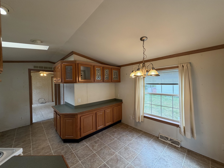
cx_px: 112
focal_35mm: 14
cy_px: 84
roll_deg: +1.2
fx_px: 91
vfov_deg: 85.7
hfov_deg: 102.1
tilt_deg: -1.7
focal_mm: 2.22
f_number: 2.2
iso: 125
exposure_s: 1/120
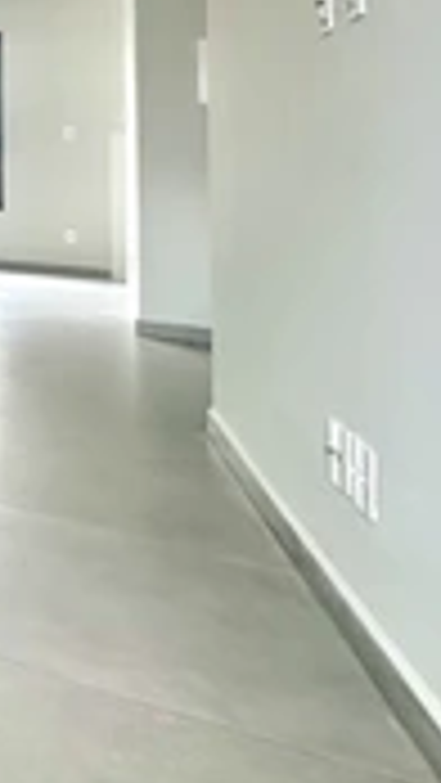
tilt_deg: +3.4
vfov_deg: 45.0
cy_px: 117
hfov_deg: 15.5
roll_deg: -1.2
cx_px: -603
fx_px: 872
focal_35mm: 42
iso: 80
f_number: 2.2
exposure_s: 1/99
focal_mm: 2.22
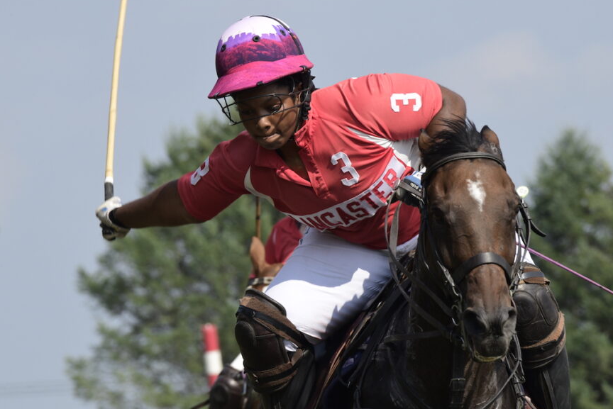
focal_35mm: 462
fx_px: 7870
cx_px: 316
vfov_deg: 3.0
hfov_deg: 4.5
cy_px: 180
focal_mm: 390
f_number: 14
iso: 1000
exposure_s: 1/800
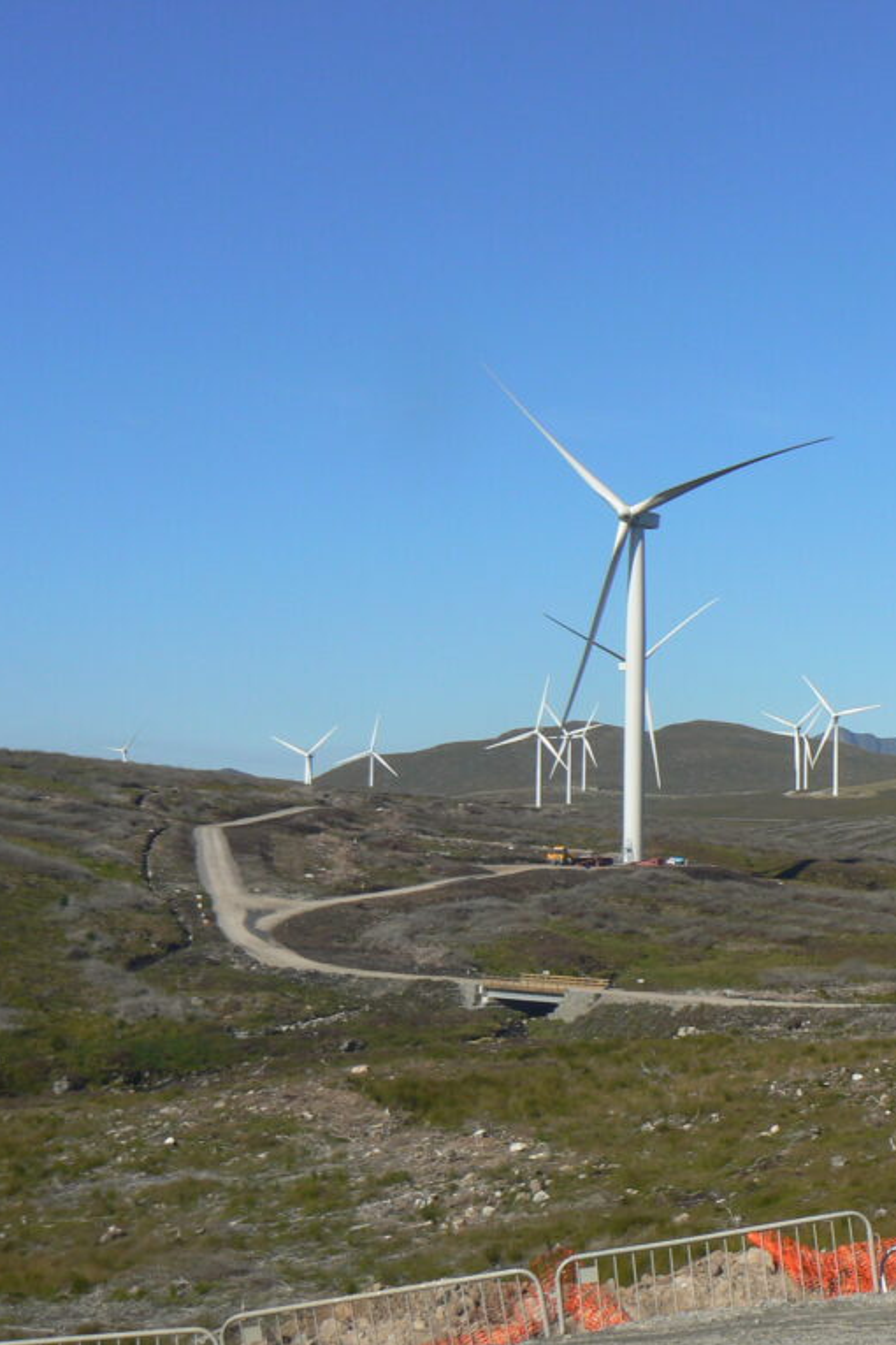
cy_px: 673
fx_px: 2389
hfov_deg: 20.6
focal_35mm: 64
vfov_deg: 31.4
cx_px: 866
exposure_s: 1/400
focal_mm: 7.7
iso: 80
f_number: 7.1
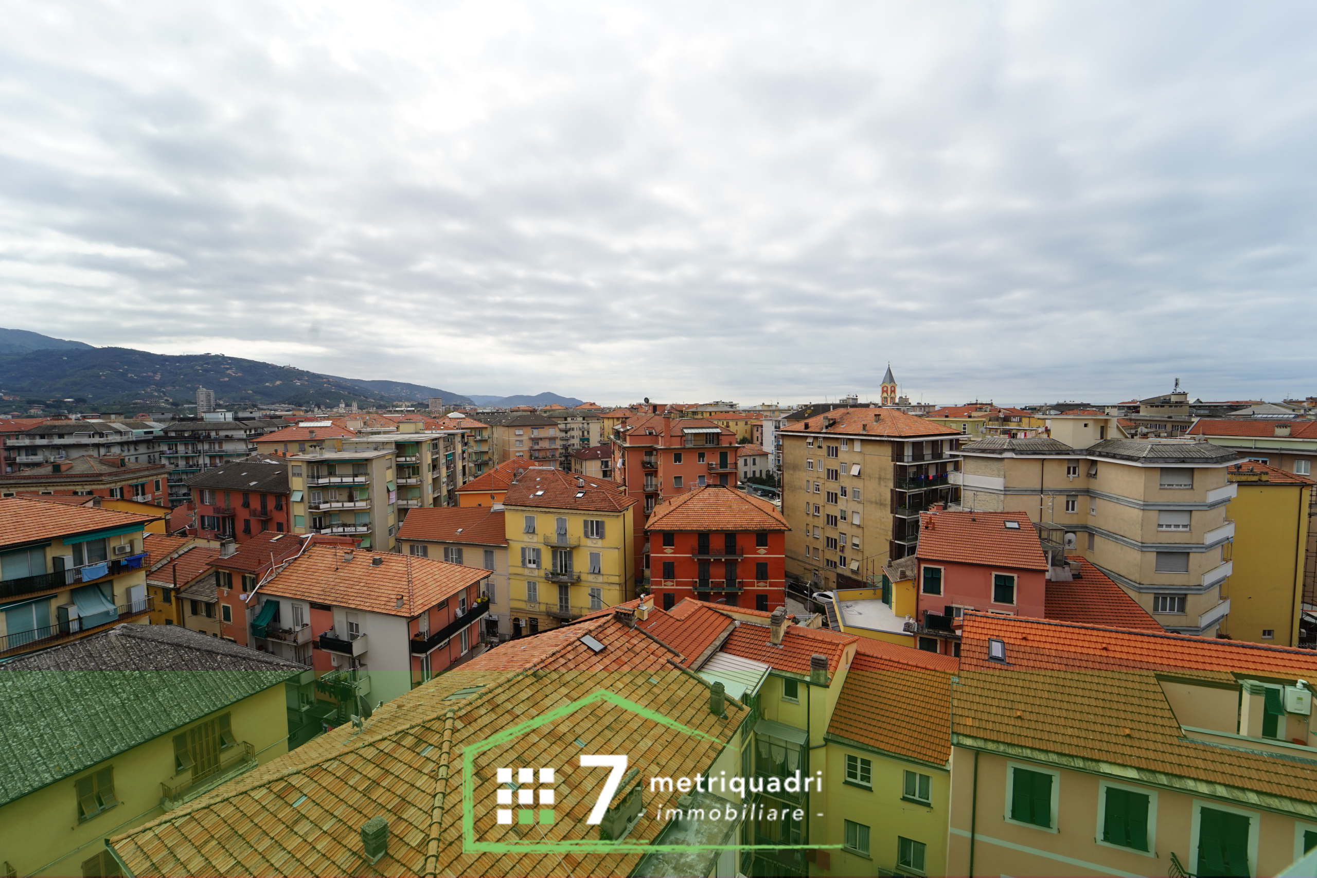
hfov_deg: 104.3
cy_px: 439
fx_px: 512
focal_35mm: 14
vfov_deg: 81.2
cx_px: 658
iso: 100
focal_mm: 14
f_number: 11
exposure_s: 1/160
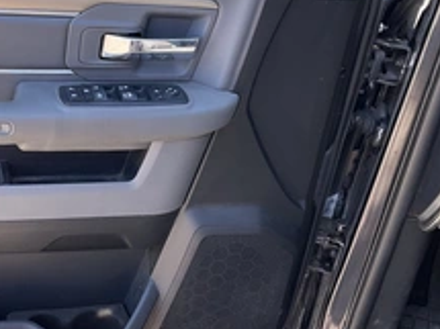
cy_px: 147
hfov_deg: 33.9
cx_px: 55
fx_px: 686
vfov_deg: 27.0
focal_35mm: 54
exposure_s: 1/122
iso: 20
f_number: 1.8
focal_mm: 3
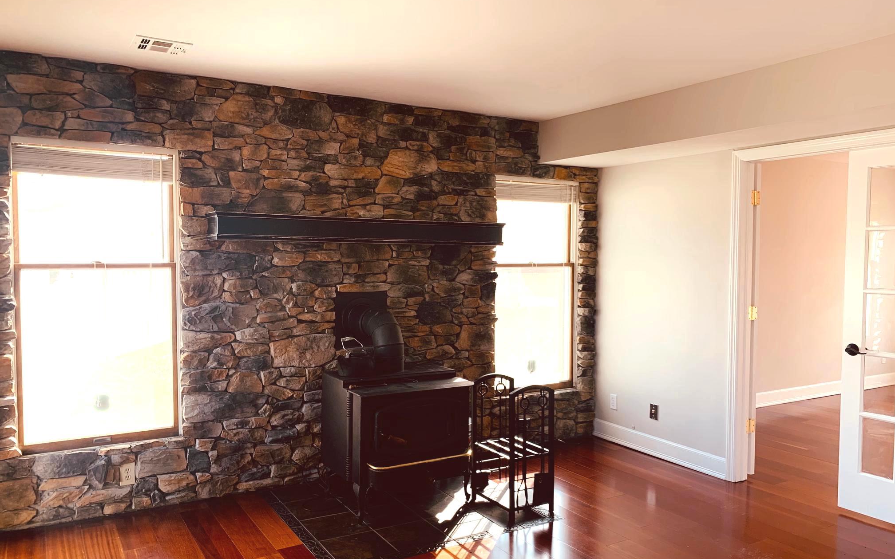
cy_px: 292
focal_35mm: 28
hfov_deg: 66.5
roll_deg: -0.4
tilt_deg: -3.7
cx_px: 454
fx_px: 683
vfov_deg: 44.5
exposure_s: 1/121
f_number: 1.8
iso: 32
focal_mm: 4.25
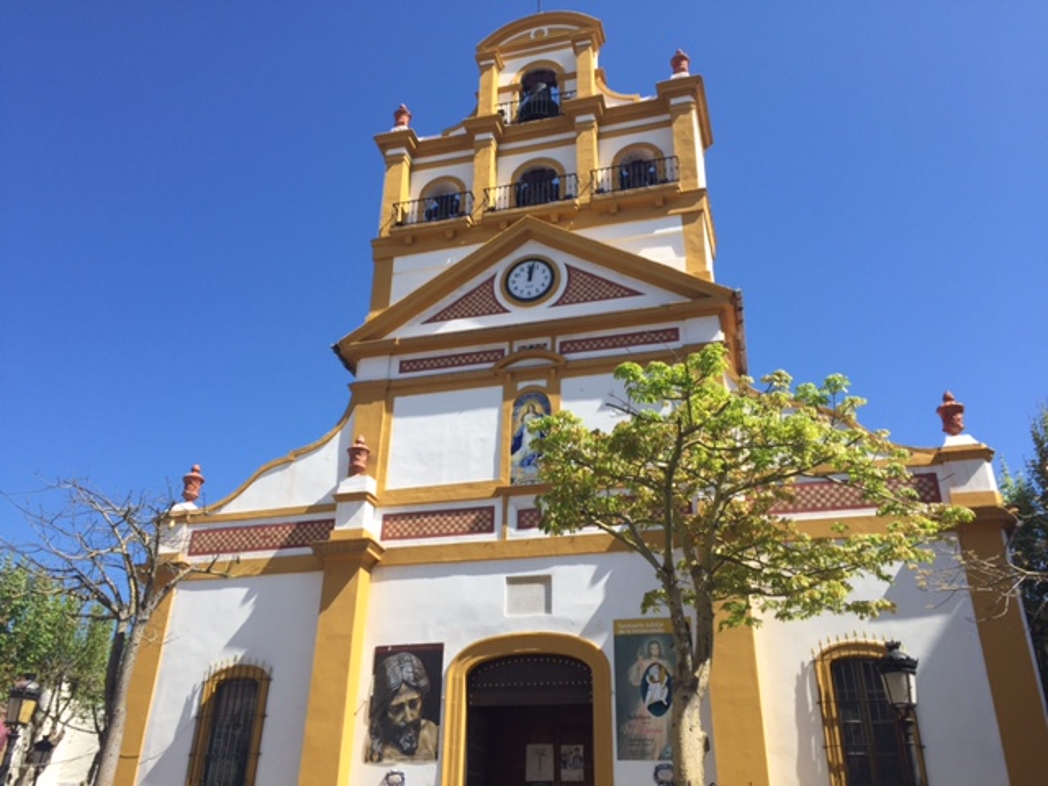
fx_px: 878
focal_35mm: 29
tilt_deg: +27.8
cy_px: 393
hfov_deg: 61.7
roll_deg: -0.8
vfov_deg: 48.2
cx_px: 524
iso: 32
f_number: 2.2
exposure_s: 1/1721
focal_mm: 4.15
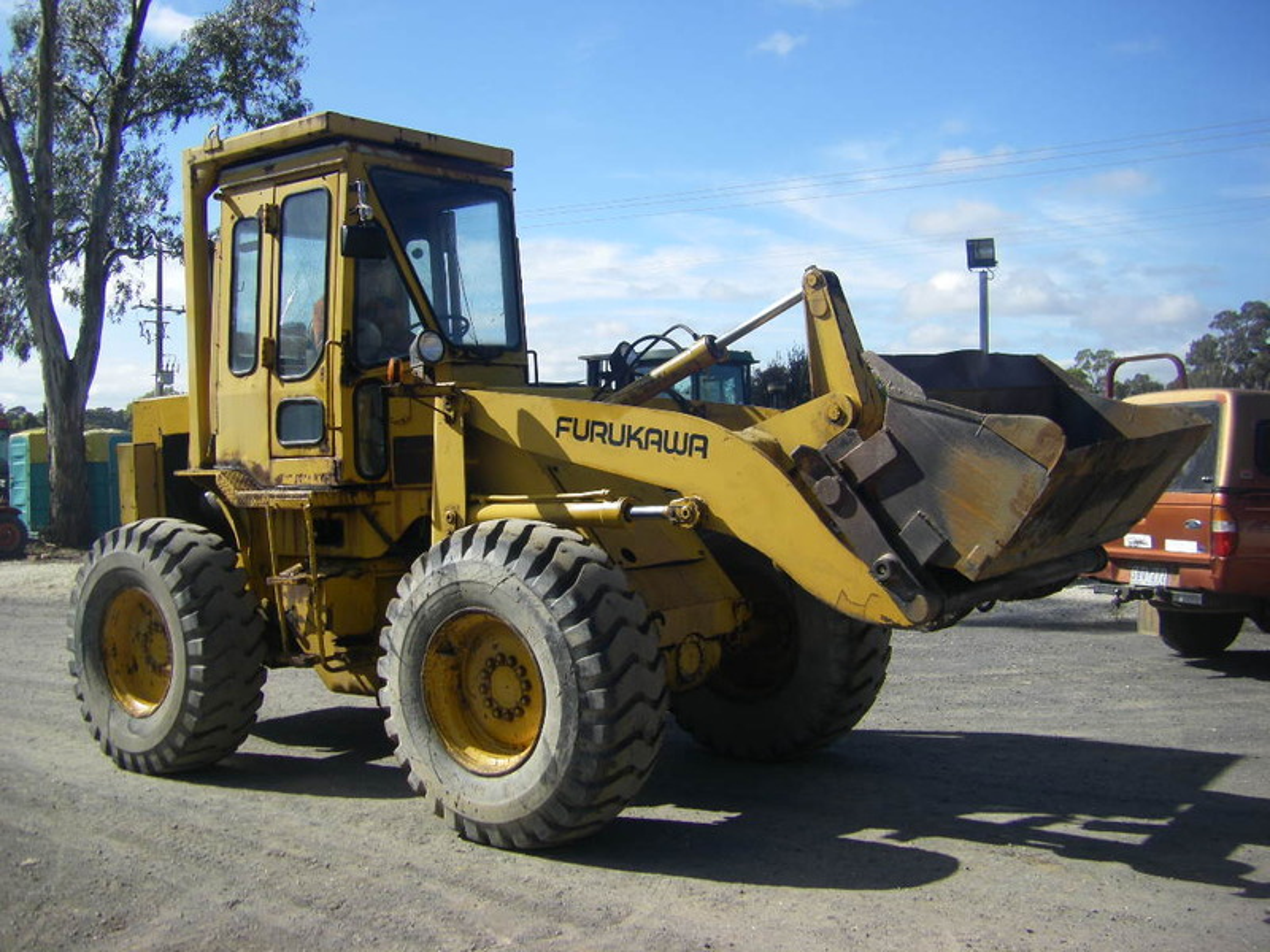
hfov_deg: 49.0
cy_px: 476
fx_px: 1394
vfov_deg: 37.7
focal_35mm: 38
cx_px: 635
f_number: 7
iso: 64
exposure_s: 1/200
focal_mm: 6.3
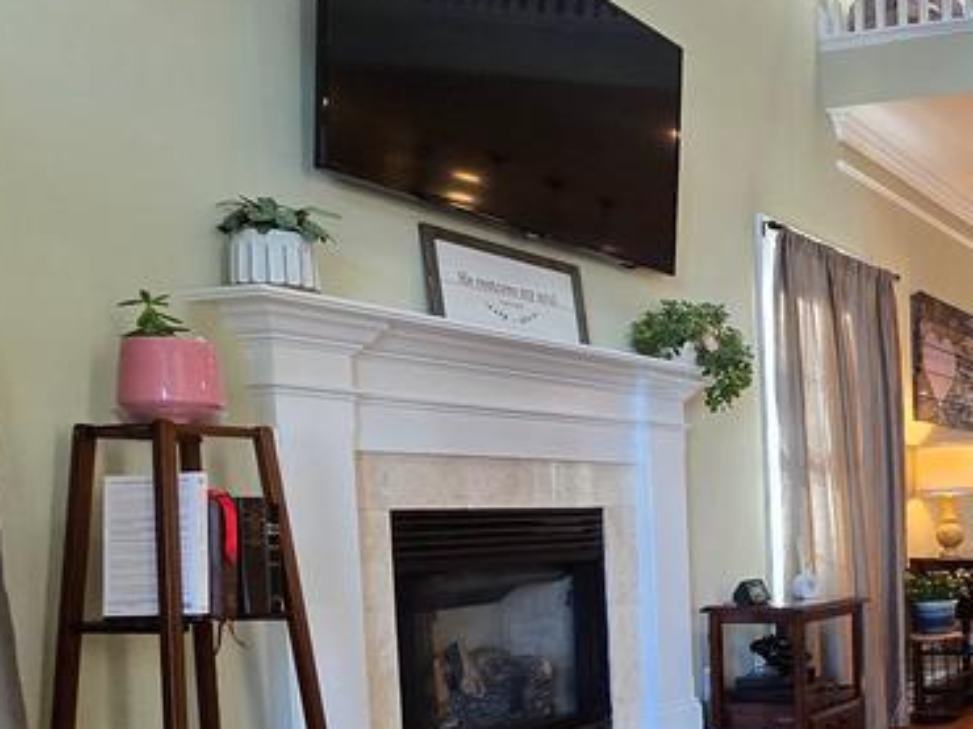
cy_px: 550
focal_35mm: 36
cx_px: 1099
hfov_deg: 40.3
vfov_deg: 38.6
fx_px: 1011
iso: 200
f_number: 2.2
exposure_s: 1/60
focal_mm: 2.2
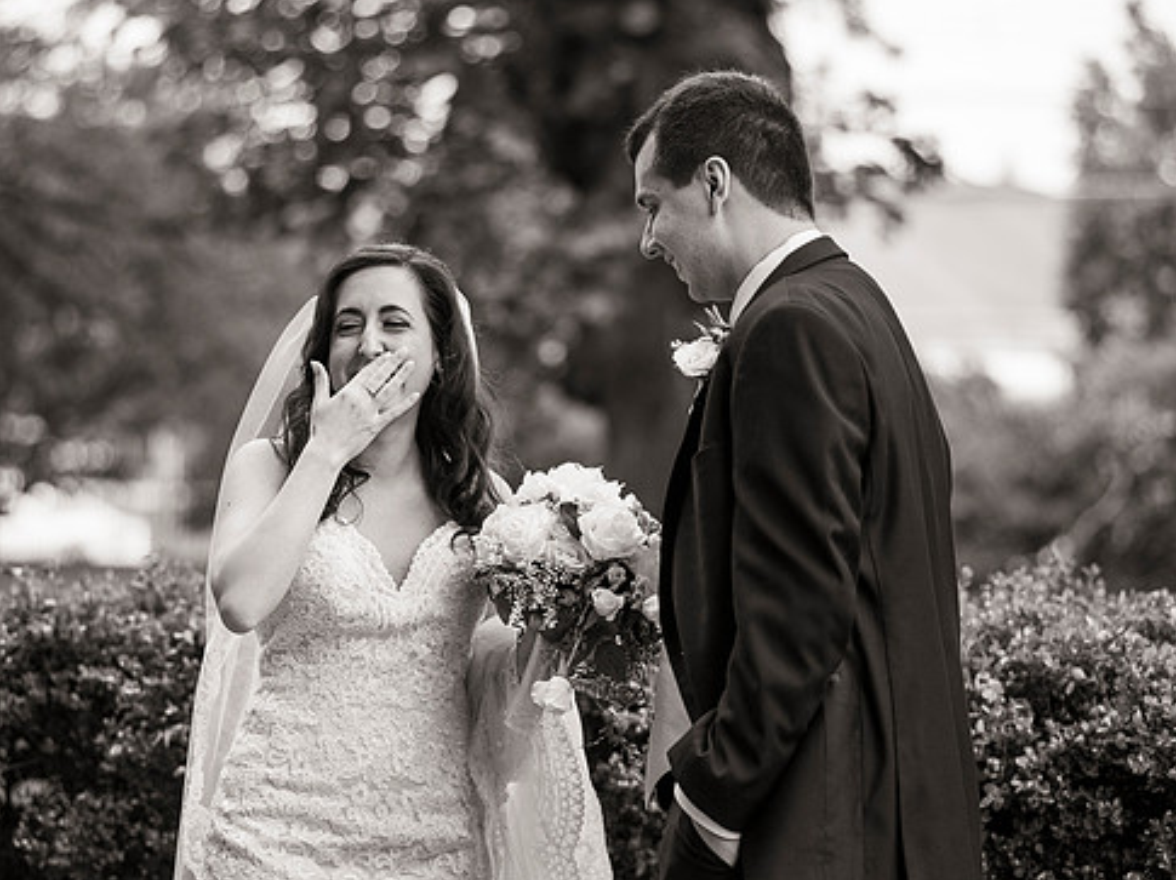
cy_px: 461
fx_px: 4685
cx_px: 541
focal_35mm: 138
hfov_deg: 14.3
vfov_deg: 10.7
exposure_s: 1/1000
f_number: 2.8
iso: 200
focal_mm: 120
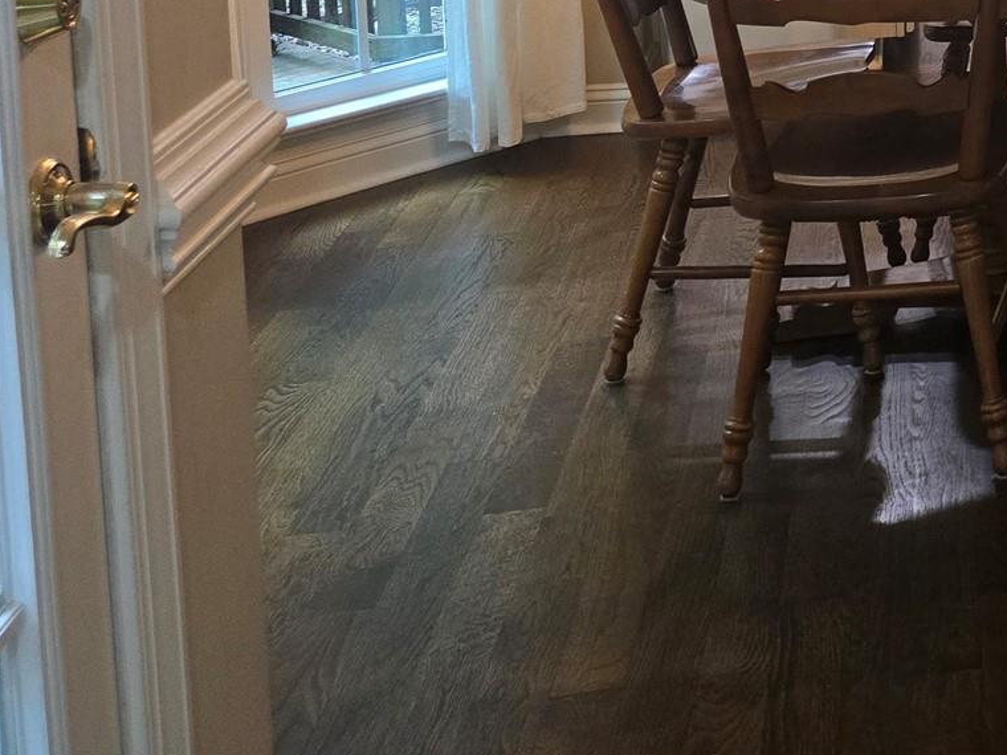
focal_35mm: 62
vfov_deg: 21.4
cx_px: 1352
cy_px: -232
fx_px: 1804
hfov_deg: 26.0
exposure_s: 1/120
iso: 400
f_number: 1.7
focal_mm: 6.3
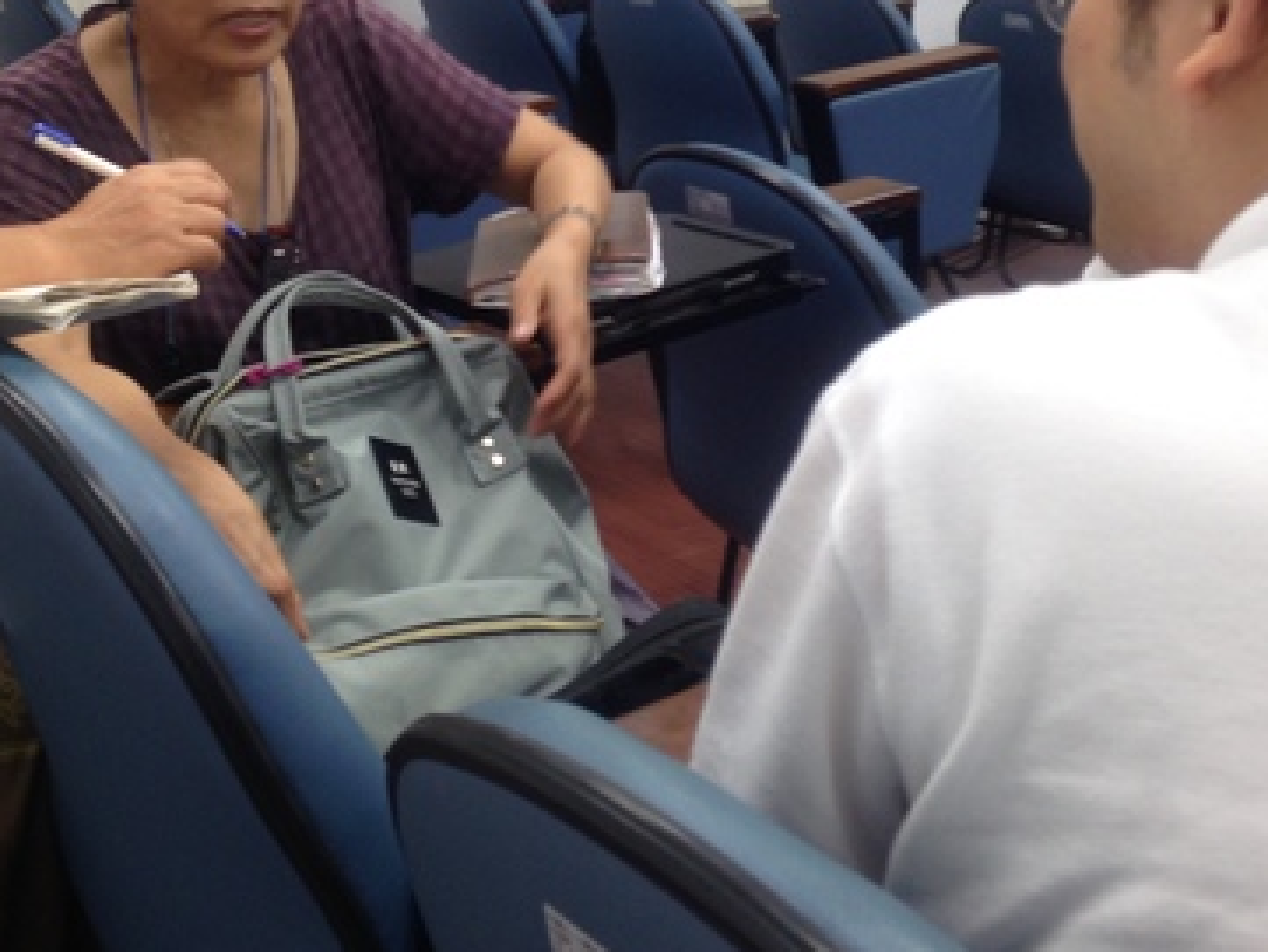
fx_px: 2345
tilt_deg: -8.8
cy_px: 104
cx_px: 485
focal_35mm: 64
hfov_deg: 30.1
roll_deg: -0.7
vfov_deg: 22.4
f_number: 2.4
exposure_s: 1/20
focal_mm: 4.12
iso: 50
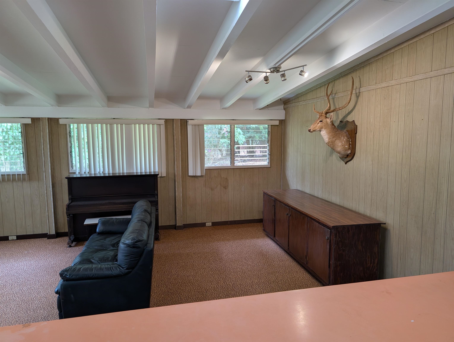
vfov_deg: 56.9
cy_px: 171
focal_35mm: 24
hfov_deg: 71.5
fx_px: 315
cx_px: 227
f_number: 1.68
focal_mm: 6.9
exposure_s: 1/23.8
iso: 55
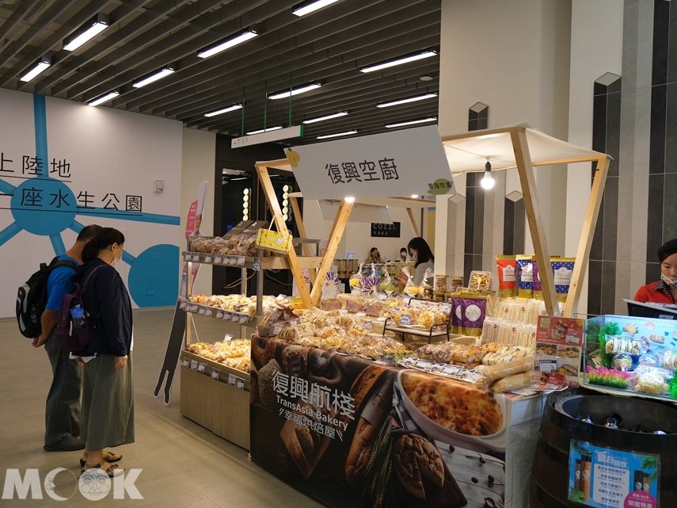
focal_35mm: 27
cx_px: 390
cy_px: 246
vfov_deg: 51.3
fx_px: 528
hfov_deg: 65.0
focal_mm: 16
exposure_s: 1/160
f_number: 2.8
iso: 800
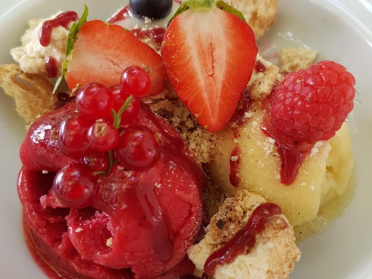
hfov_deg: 67.3
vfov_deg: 53.1
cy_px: 140
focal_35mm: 26
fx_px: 279
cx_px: 186
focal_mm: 4.2
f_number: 1.7
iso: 40
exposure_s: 1/50
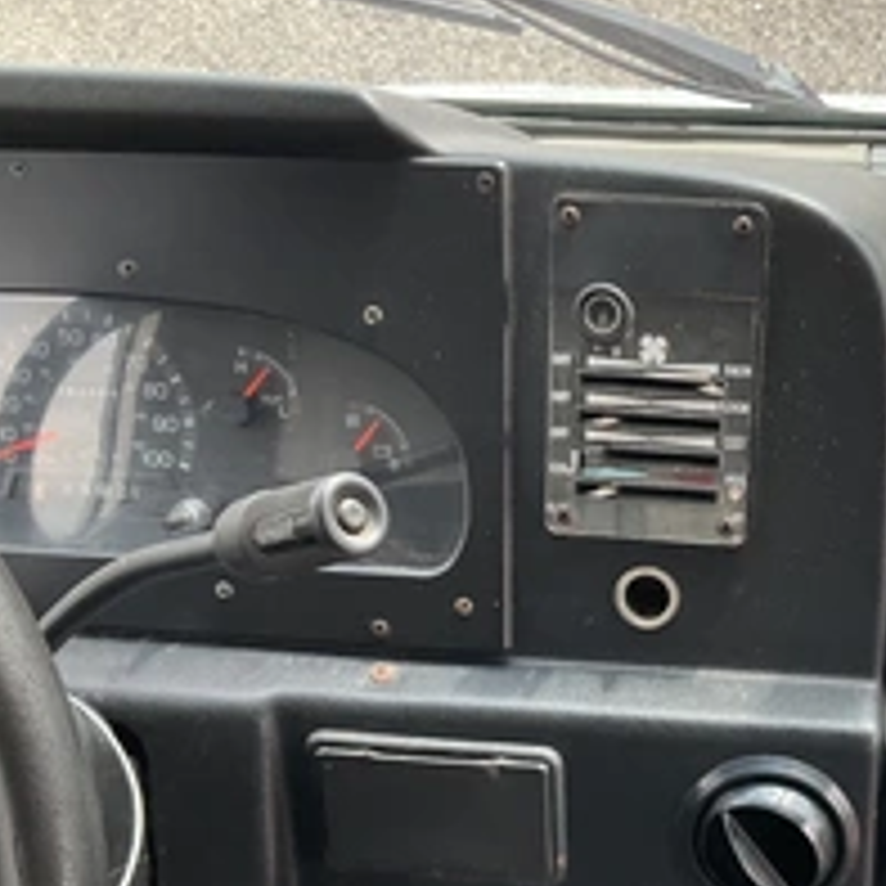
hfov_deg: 31.8
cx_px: 733
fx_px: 1506
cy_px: 639
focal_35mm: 52
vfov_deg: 32.3
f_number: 1.8
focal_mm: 3
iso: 16
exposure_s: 1/135
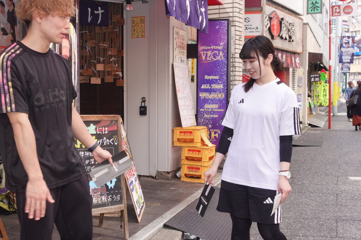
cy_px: 120
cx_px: 180
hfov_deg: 40.3
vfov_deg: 27.5
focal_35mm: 49
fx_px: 491
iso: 125
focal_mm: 18.4
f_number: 4
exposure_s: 1/200
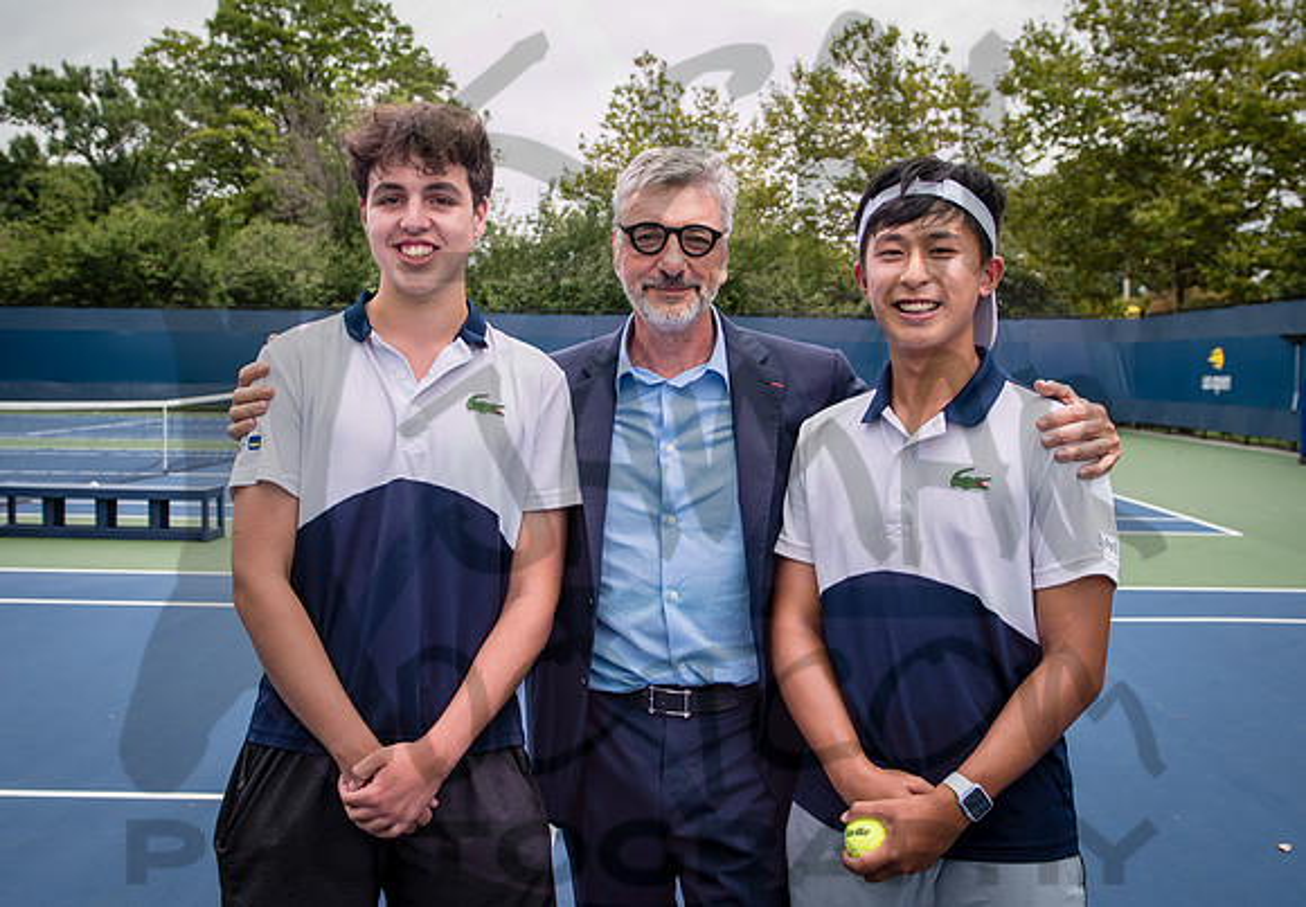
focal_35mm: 41
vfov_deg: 33.5
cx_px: 657
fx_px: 1508
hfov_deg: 46.8
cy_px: 475
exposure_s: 1/800
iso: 200
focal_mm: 29
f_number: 4
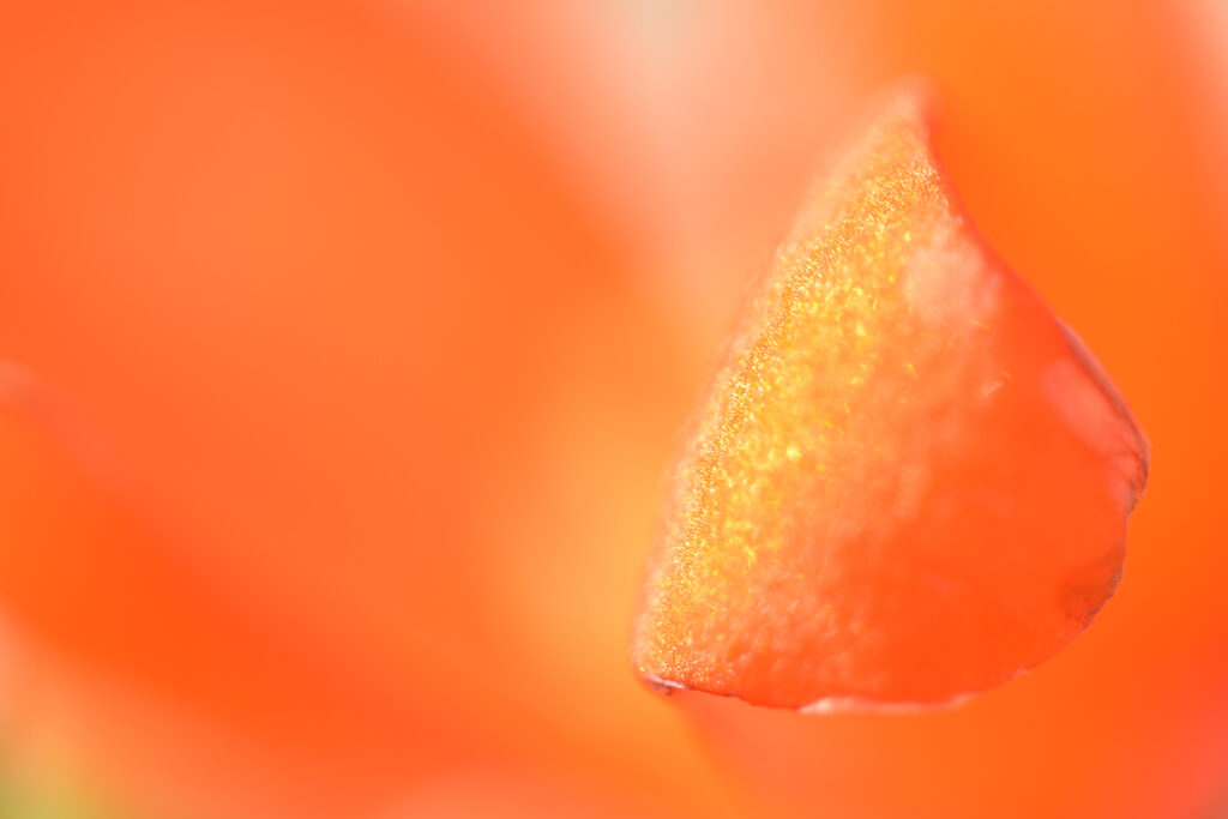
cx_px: 614
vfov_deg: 22.6
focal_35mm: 60
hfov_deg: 33.4
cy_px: 410
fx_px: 2047
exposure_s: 1/200
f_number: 4.2
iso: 100
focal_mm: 40
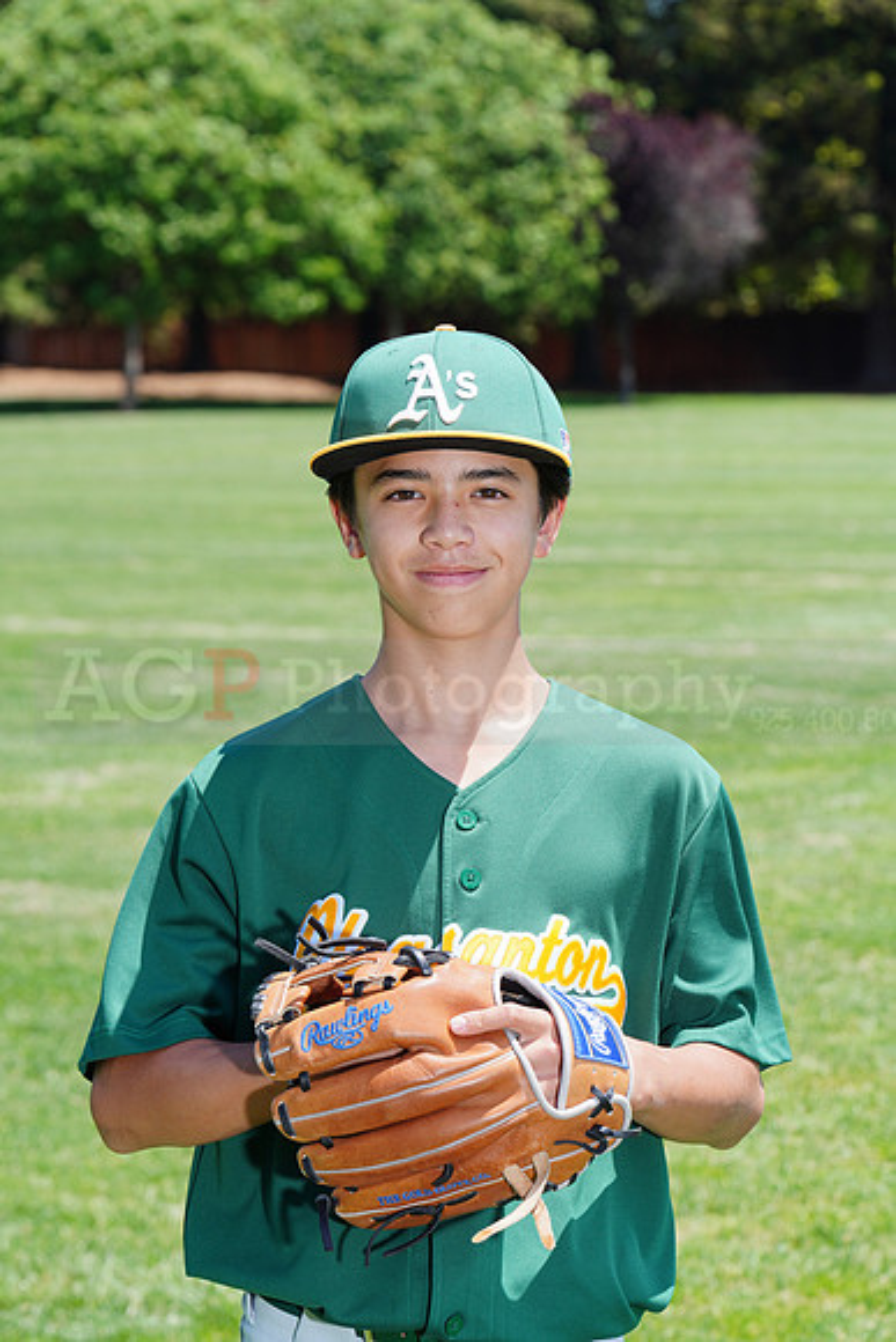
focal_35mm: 137
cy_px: 671
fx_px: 5111
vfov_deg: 15.0
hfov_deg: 10.0
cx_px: 448
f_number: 10
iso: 200
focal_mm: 137
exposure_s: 1/200
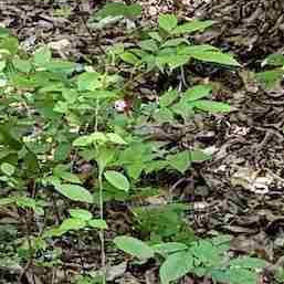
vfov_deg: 7.5
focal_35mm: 229
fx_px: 2126
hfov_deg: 7.1
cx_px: -424
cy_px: -123
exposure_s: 1/196
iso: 100
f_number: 1.6
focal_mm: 5.96
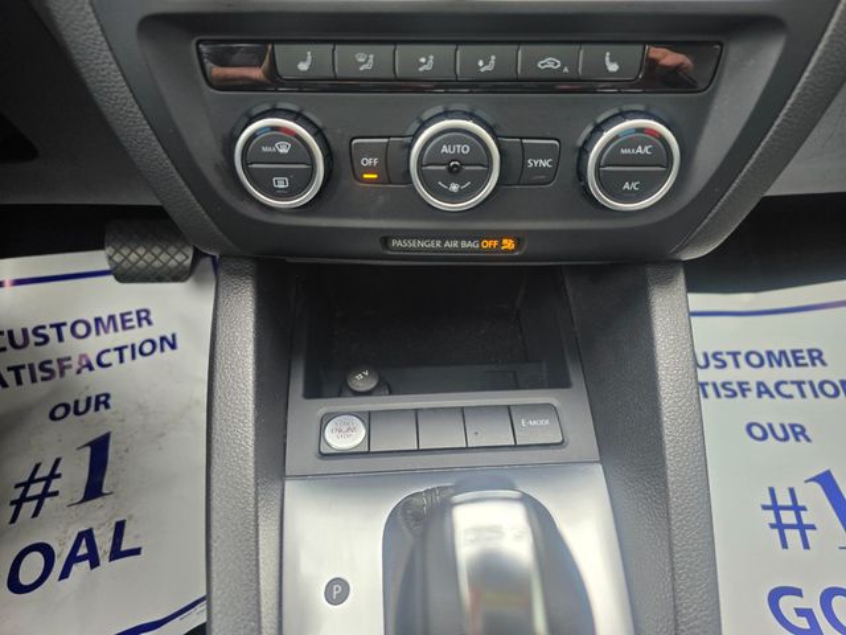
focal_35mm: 23
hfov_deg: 73.9
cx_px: 423
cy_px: 318
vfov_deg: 58.9
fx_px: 562
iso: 64
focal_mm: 6.3
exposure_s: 1/50
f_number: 1.7
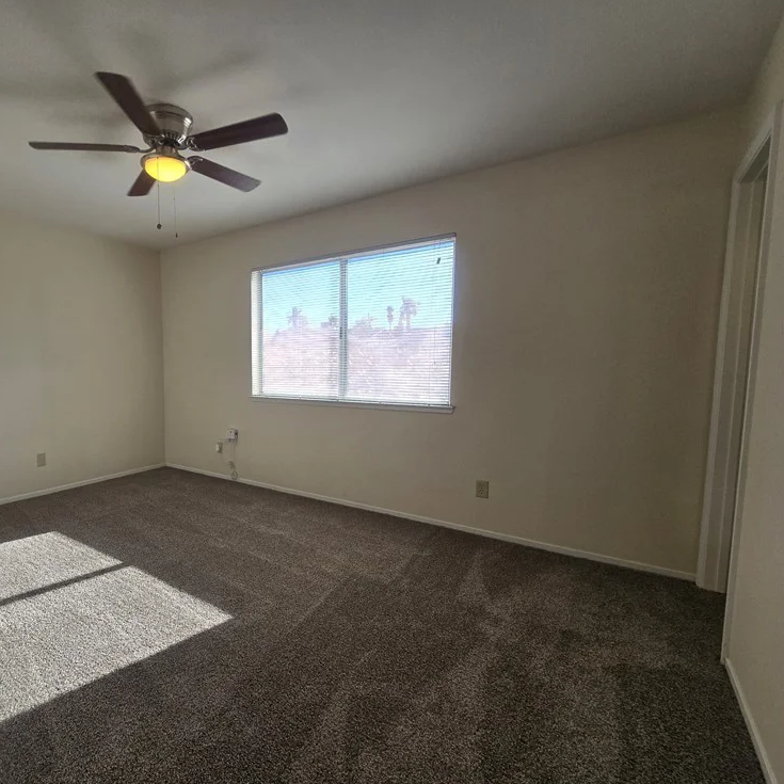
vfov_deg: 87.4
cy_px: 402
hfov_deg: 83.5
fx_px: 410
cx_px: 243
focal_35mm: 16
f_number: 2.2
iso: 80
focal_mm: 2.2
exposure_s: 1/359
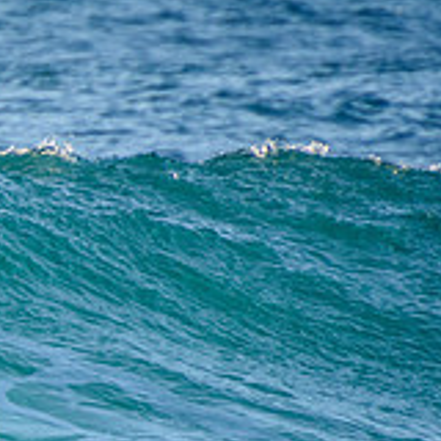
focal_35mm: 1881
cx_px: -298
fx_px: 27112
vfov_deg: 0.9
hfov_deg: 0.9
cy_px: 384
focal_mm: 400
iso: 450
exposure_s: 1/2000
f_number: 5.6
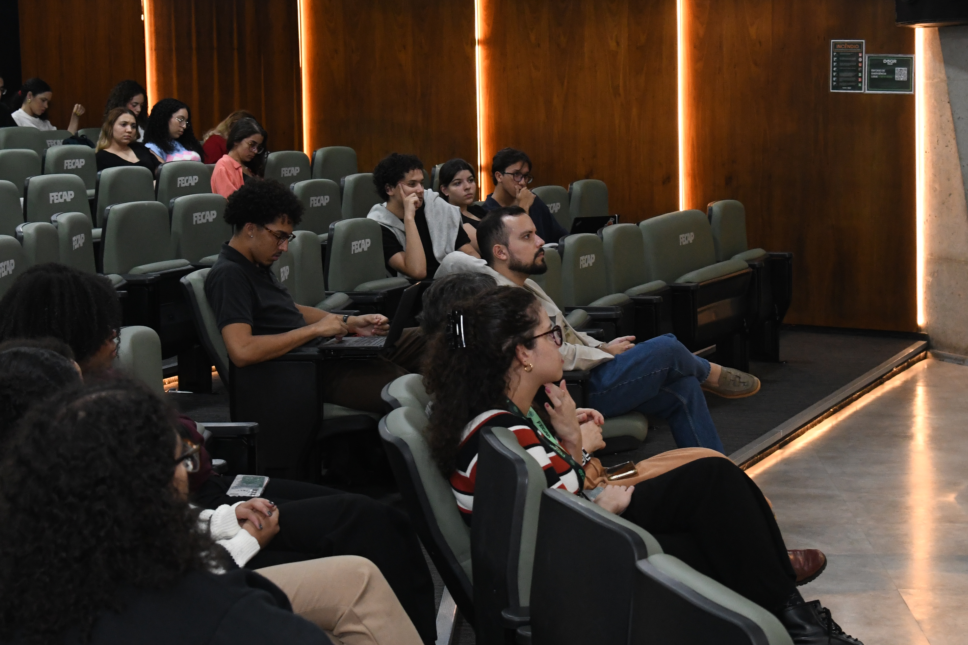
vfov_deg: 17.5
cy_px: 219
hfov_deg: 26.0
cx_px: 437
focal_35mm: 78
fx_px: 2097
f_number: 5.6
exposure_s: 1/100
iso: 2500
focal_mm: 38
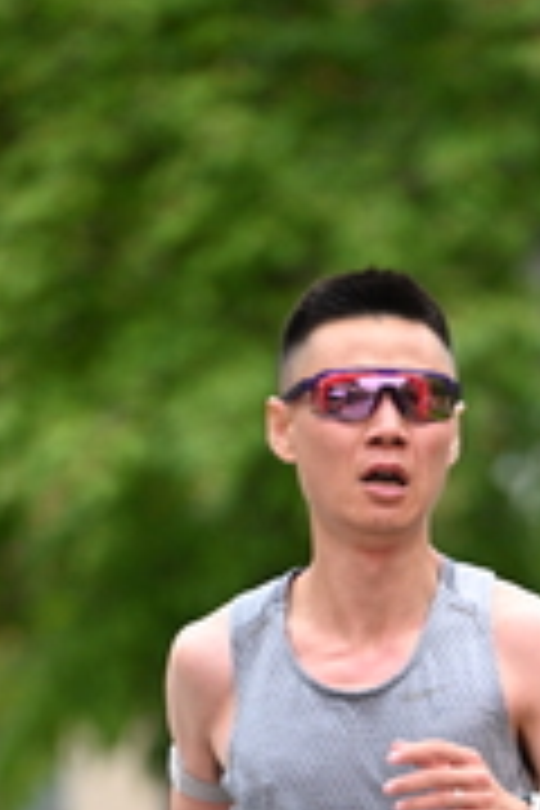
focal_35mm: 611
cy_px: 1058
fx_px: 13746
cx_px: 425
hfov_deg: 2.3
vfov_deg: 3.4
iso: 1600
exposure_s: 1/800
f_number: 2.8
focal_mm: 200
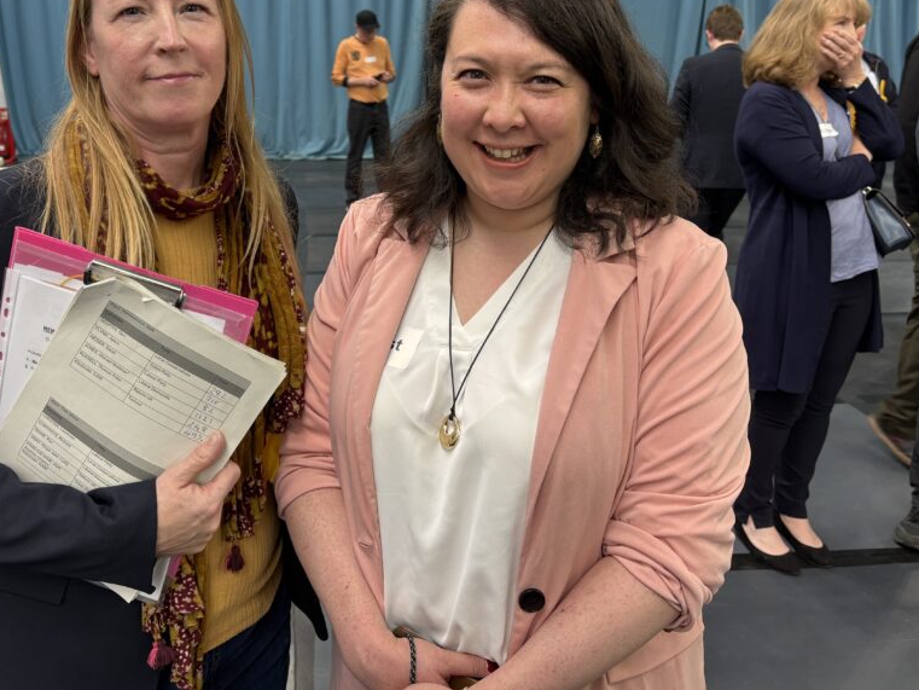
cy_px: 236
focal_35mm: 35
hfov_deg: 52.3
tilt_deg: -13.0
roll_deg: +0.4
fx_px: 929
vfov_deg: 40.3
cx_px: 371
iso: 64
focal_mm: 5.96
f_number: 1.6
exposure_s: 1/122
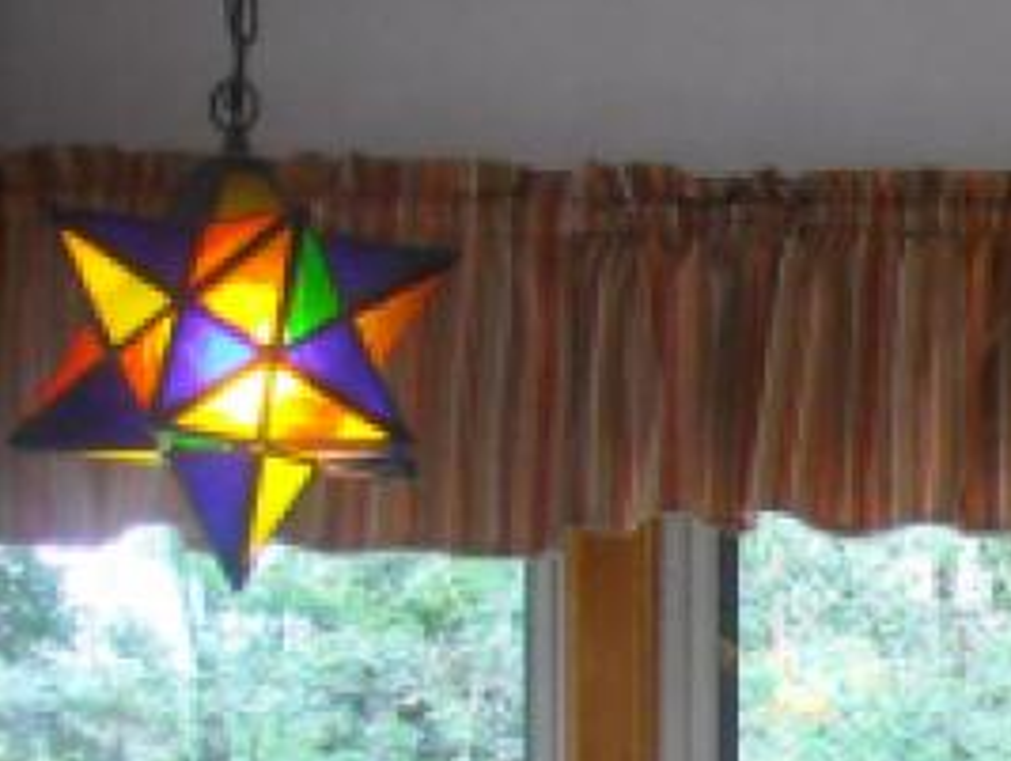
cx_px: 1935
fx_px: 3919
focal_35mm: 134
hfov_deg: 13.0
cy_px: 1319
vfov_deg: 10.5
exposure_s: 1/201
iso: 400
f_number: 2.8
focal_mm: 5.7
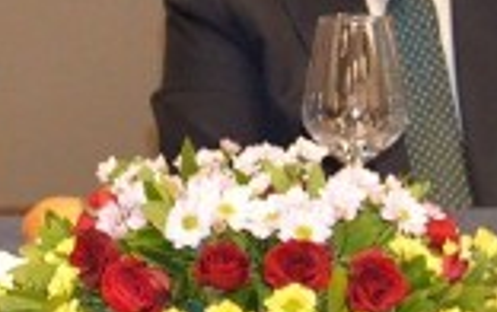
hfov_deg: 8.2
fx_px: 3405
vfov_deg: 5.2
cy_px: 35
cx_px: -239
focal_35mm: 251
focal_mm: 40
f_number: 5
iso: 3200
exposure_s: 1/60
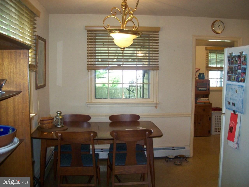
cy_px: 94
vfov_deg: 39.7
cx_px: 124
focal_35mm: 36
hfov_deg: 51.4
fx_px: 259
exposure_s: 1/64
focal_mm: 6
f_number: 2.7
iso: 200
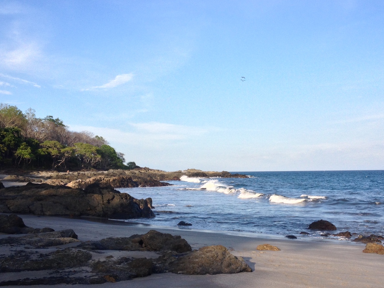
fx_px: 522
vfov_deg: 30.8
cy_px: 175
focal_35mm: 47
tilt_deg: -4.1
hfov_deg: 40.4
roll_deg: +1.1
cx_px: 212
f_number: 2.4
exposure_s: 1/1227
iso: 50
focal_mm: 4.28
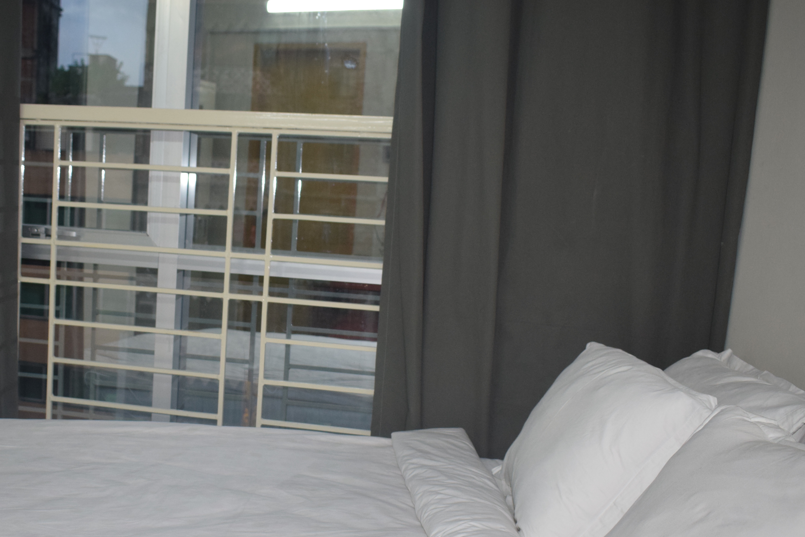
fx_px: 1051
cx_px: 276
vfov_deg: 28.5
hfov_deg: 41.4
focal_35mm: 47
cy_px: 347
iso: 800
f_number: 5
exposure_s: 1/100
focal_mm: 22
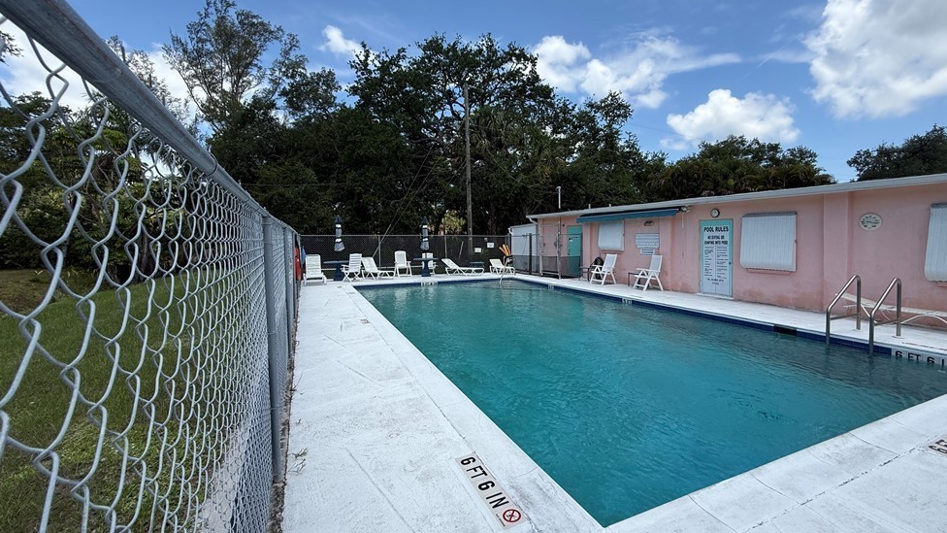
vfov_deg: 67.0
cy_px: 246
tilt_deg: -0.9
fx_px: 402
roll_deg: +0.2
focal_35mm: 16
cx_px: 486
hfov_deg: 99.3
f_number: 2.2
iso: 50
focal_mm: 2.22
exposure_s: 1/1431
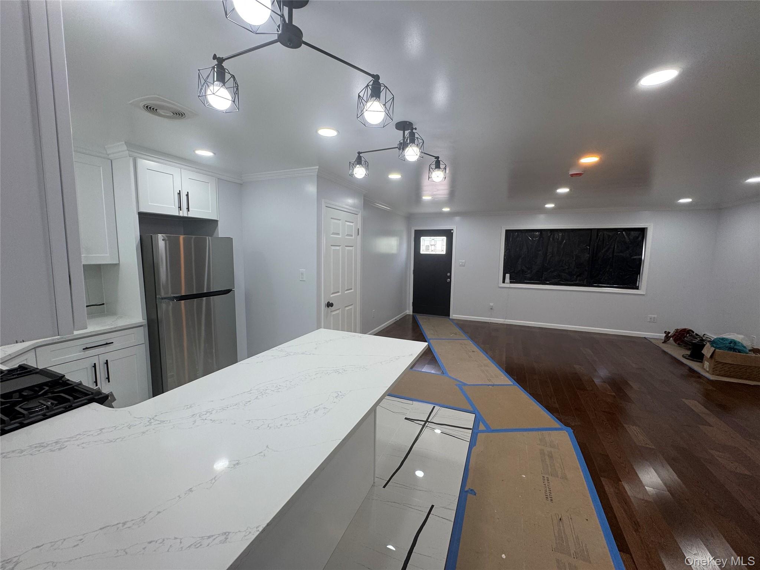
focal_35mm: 14
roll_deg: -1.3
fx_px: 307
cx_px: 380
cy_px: 285
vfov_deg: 85.7
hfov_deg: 102.1
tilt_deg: -5.3
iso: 80
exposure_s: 1/120
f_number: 2.2
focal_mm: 2.22
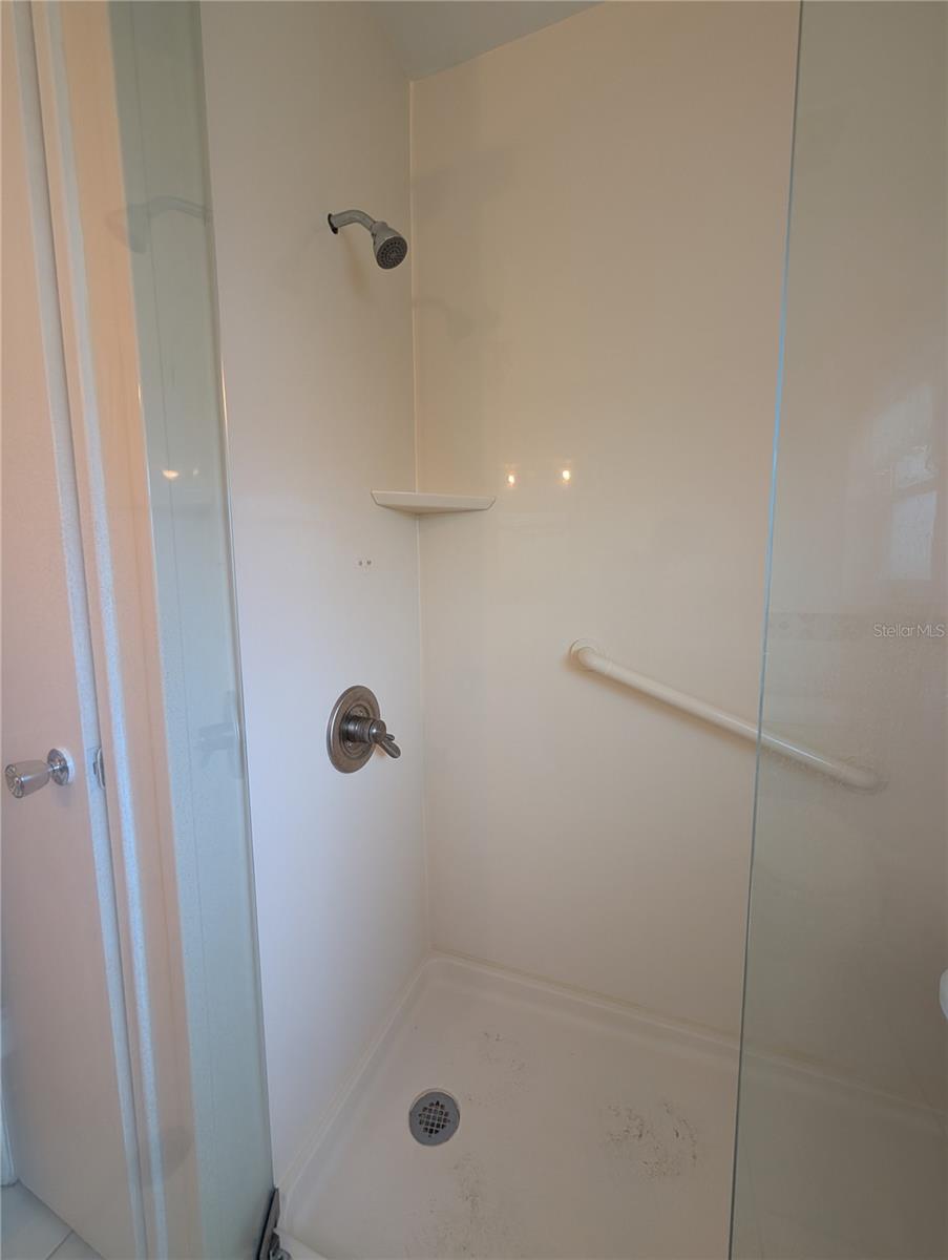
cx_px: 474
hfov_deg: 94.6
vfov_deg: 110.5
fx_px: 437
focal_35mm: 12
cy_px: 630
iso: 122
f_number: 1.7
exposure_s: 1/40
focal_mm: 2.02
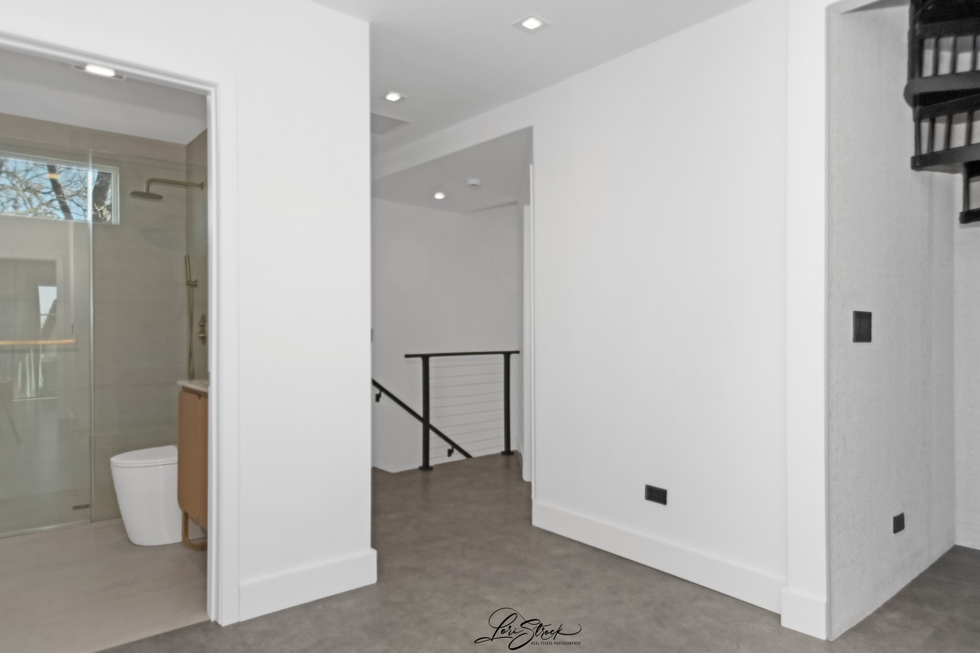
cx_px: 490
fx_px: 599
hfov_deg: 78.6
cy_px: 326
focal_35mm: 22
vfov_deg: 57.2
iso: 400
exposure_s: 1/320
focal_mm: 15
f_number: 8
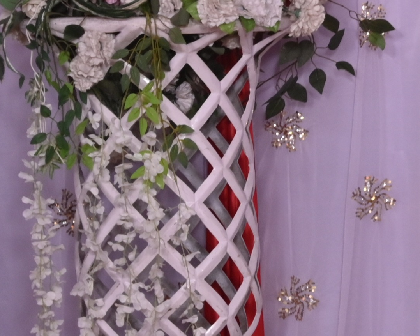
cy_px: 229
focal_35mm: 200
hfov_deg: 8.6
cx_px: 1102
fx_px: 2486
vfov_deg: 7.7
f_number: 5.6
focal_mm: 38
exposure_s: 1/200
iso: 400
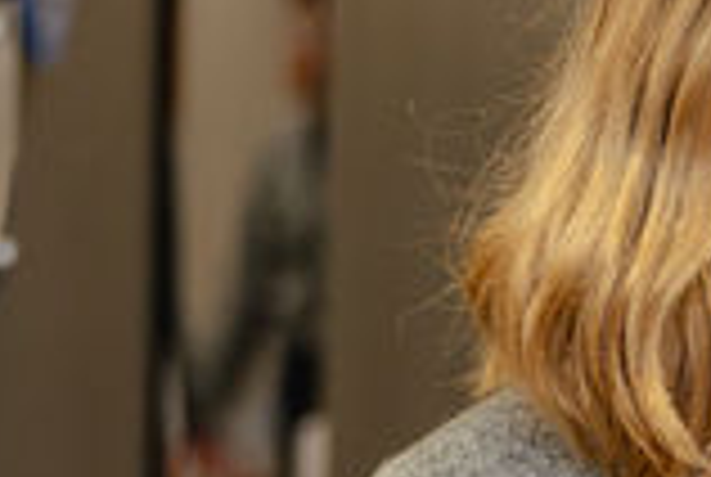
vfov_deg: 2.7
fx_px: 10131
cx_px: 2033
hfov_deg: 3.9
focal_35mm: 512
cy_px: 786
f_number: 2.5
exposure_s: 1/125
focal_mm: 69
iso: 800
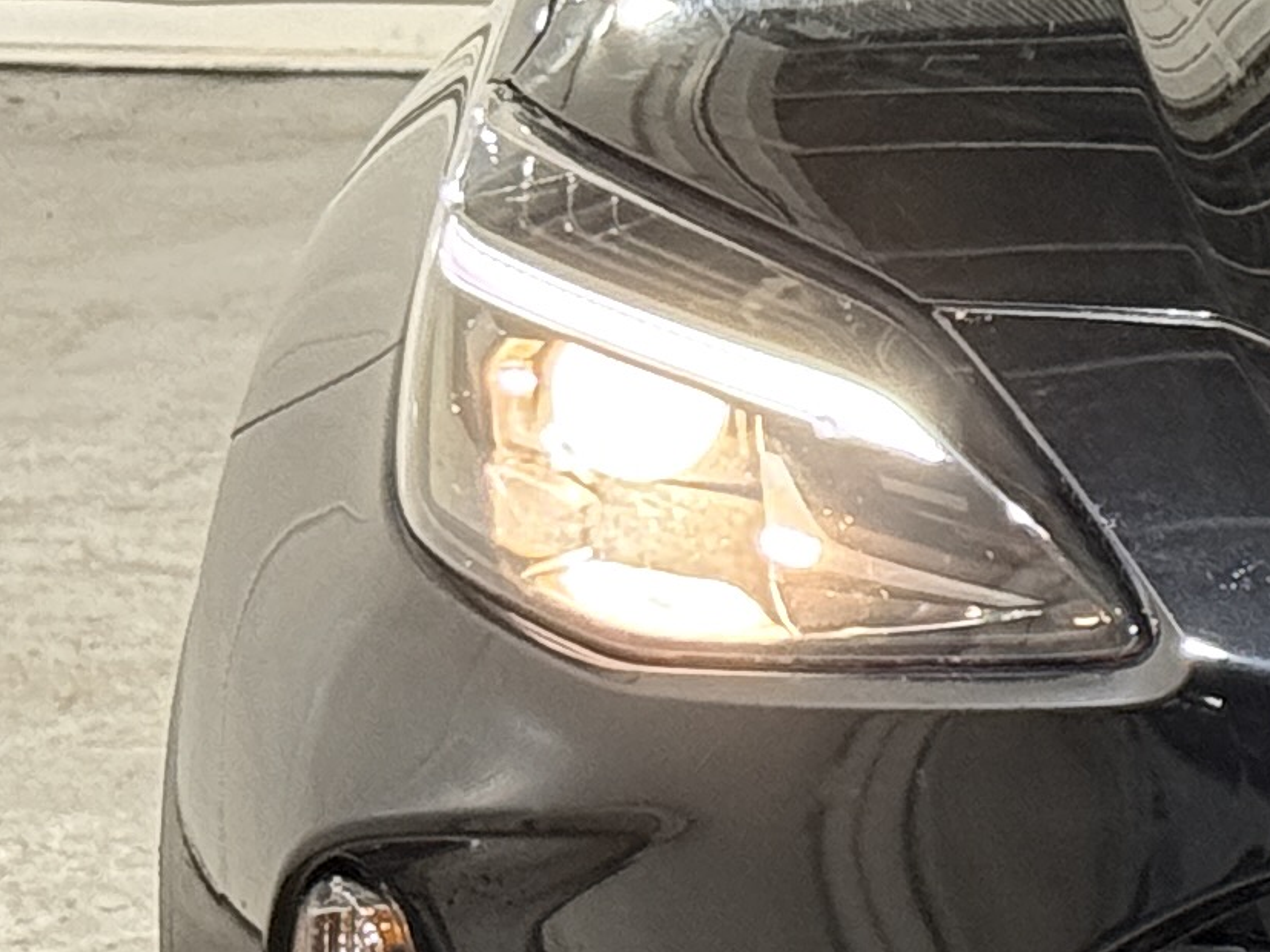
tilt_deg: -11.5
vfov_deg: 6.3
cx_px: 2196
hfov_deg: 8.2
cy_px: 402
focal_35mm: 234
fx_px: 8584
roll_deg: -0.5
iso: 500
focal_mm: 6.76
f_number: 1.78
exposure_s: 1/40
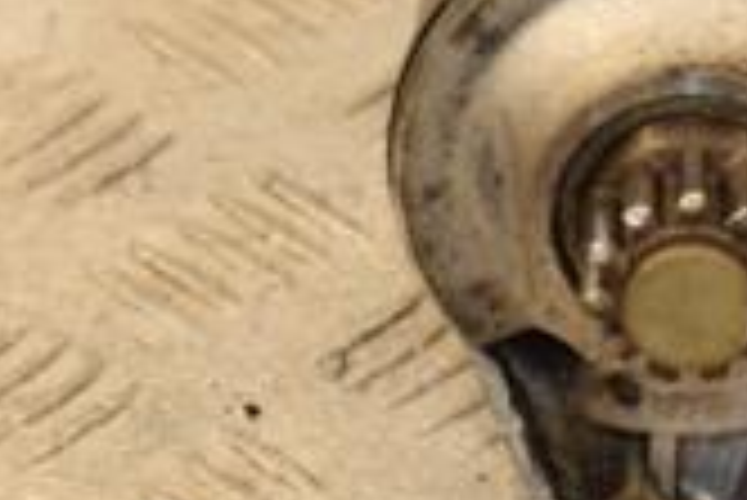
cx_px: 981
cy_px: -54
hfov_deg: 6.1
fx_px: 6978
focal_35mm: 336
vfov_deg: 4.1
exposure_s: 1/200
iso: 800
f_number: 5.6
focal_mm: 62
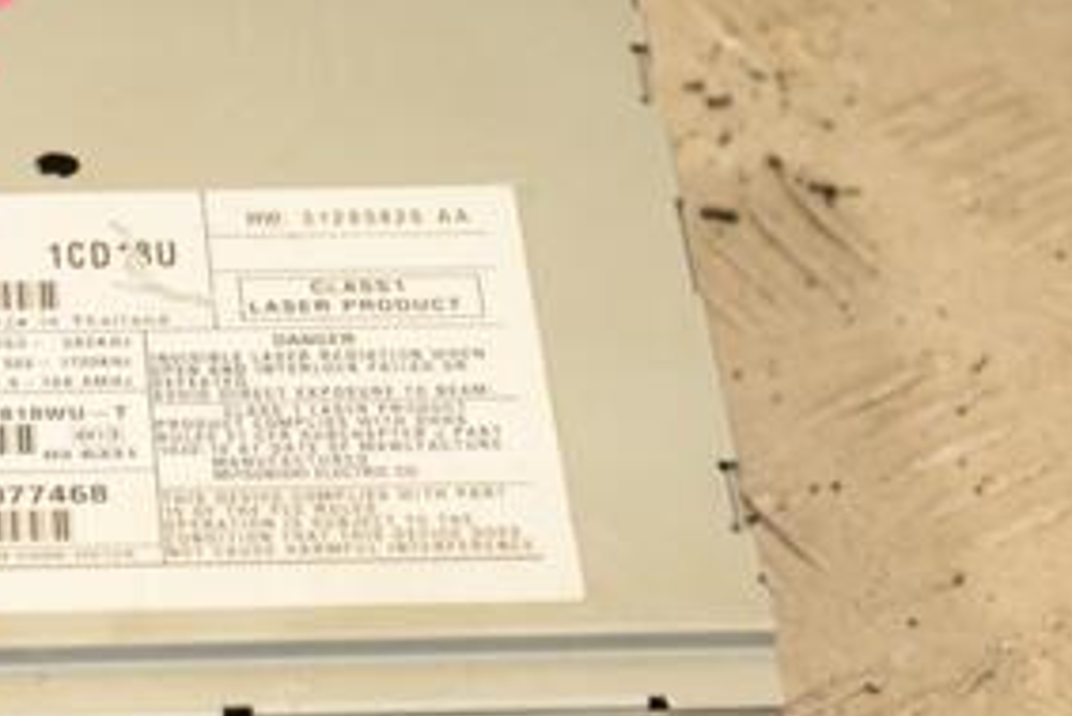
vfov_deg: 6.5
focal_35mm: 210
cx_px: -4
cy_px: 481
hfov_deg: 9.7
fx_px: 6256
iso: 800
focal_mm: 66
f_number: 6.3
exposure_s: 1/200
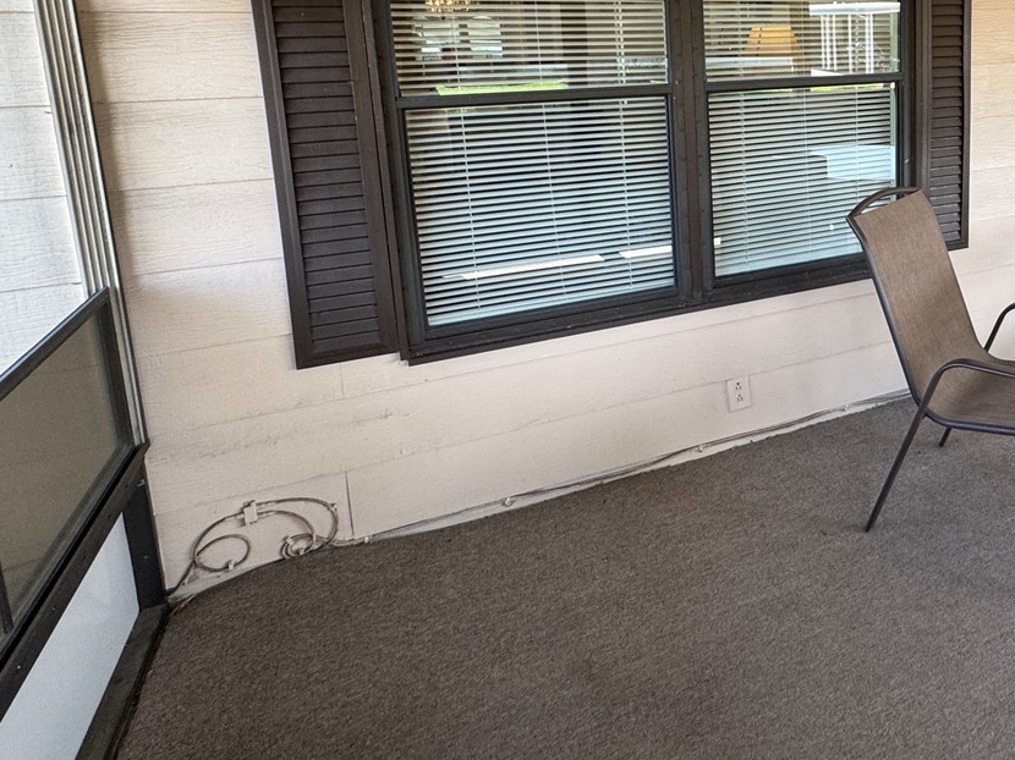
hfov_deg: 58.7
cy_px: 148
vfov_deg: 48.3
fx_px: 791
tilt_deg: -9.4
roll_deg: +0.1
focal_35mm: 27
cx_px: 852
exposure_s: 1/99
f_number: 2.2
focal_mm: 2.22
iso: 80
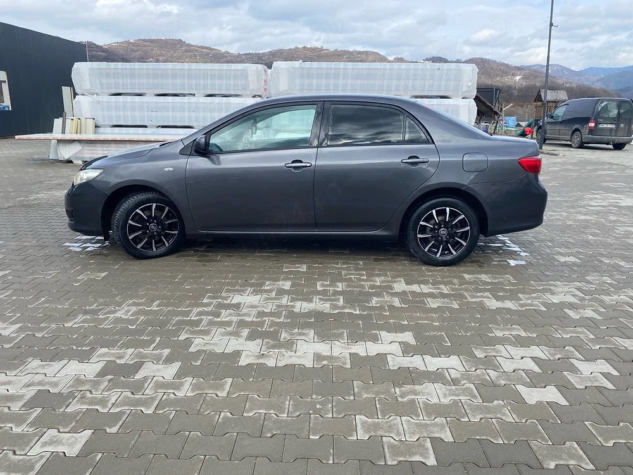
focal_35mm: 26
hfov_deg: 67.3
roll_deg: -1.0
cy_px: 238
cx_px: 316
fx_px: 475
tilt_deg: -16.7
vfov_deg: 53.1
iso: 32
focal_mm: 4.25
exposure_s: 1/1272
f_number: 1.8
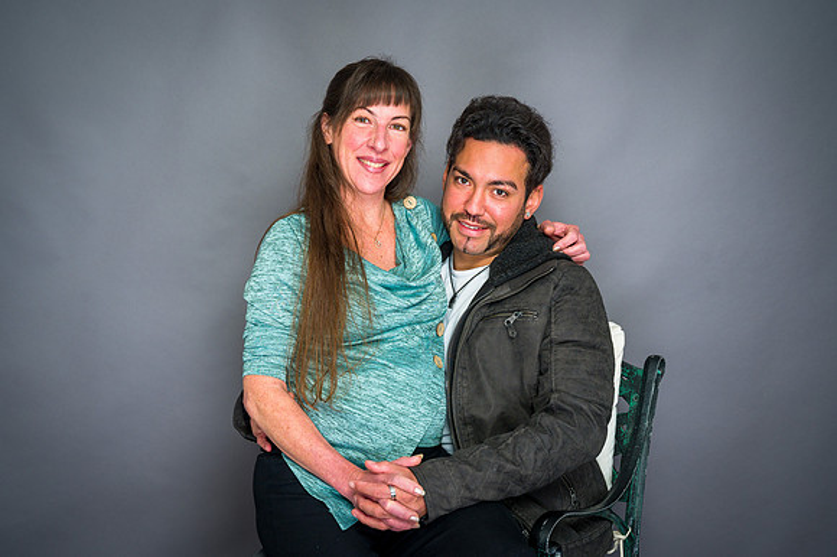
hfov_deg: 38.9
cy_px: 278
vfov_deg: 26.5
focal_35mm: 51
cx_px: 418
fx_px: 1185
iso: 200
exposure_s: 1/100
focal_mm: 51
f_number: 5.6
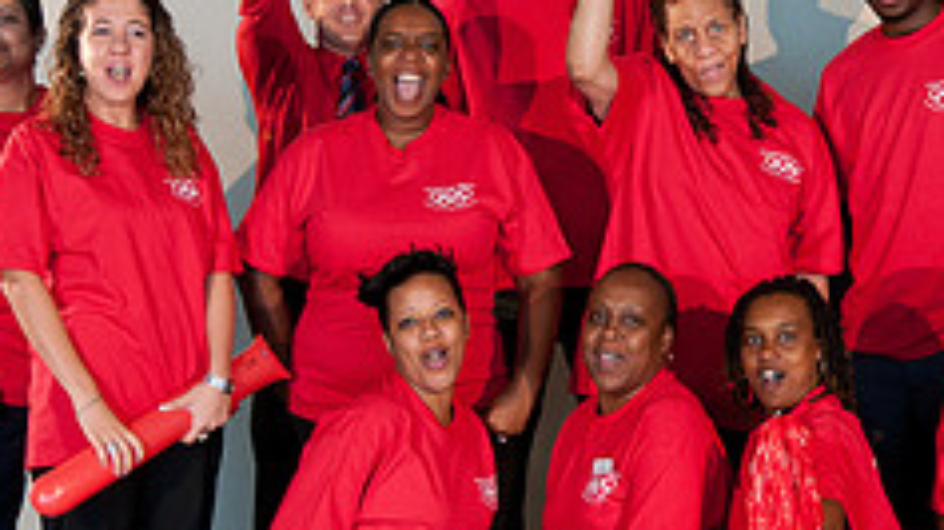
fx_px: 3077
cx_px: 749
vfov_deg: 9.8
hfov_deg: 17.3
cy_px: 209
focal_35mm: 123
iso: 500
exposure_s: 1/60
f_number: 2.8
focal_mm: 32
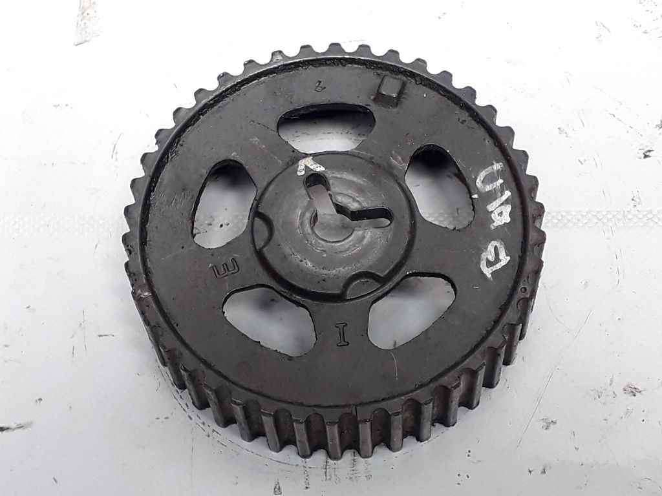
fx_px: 516
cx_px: 331
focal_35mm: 27
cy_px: 248
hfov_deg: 65.3
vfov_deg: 51.4
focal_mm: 3.6
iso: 80
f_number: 1.9
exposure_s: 1/50
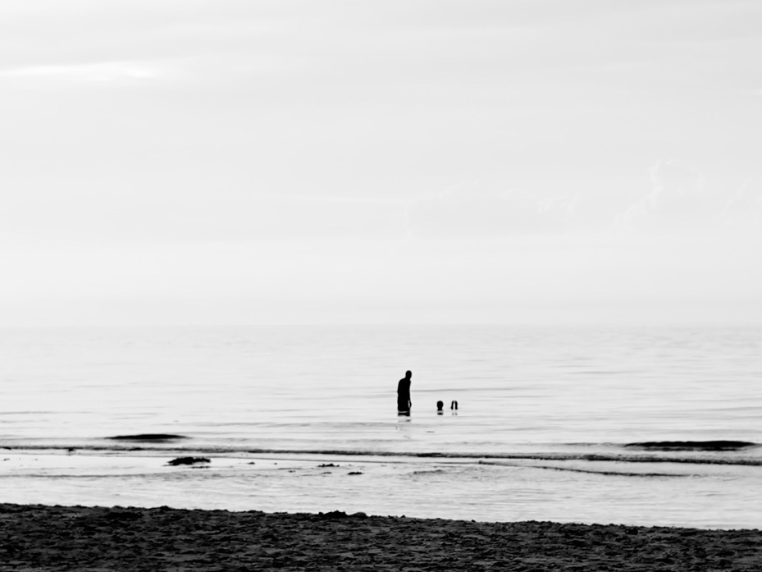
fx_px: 2069
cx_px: 479
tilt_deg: -2.7
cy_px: 423
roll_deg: +0.4
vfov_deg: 15.7
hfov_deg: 20.8
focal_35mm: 94
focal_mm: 6.76
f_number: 1.78
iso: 64
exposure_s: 1/20408
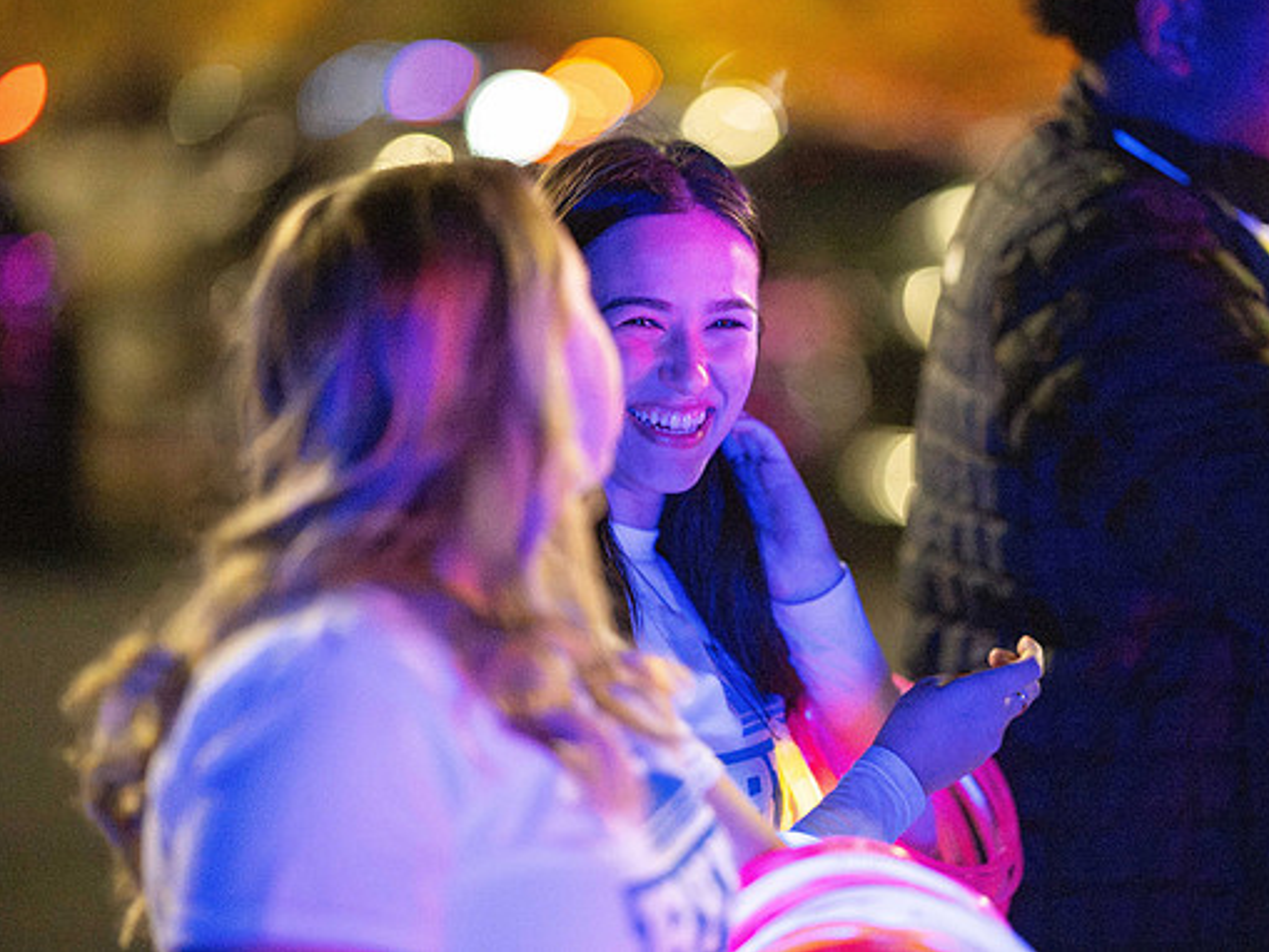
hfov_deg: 17.1
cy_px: 472
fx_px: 4217
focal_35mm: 115
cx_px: 681
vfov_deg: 12.9
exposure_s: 1/500
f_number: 1.4
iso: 10000
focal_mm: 105
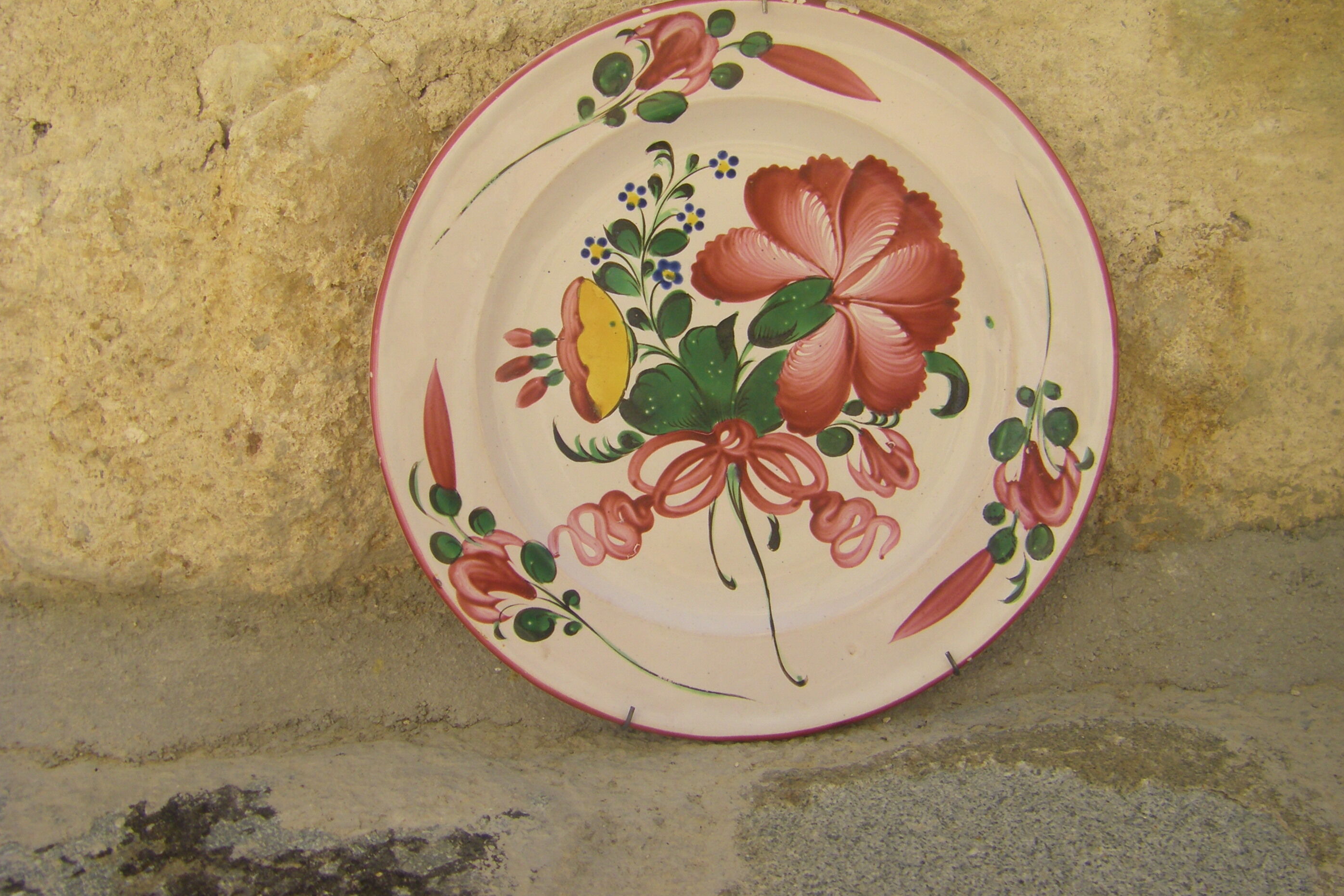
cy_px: 393
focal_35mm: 46
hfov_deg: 42.7
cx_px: 722
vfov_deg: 29.2
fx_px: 1717
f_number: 7
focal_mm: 6.3
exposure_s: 1/125
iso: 64
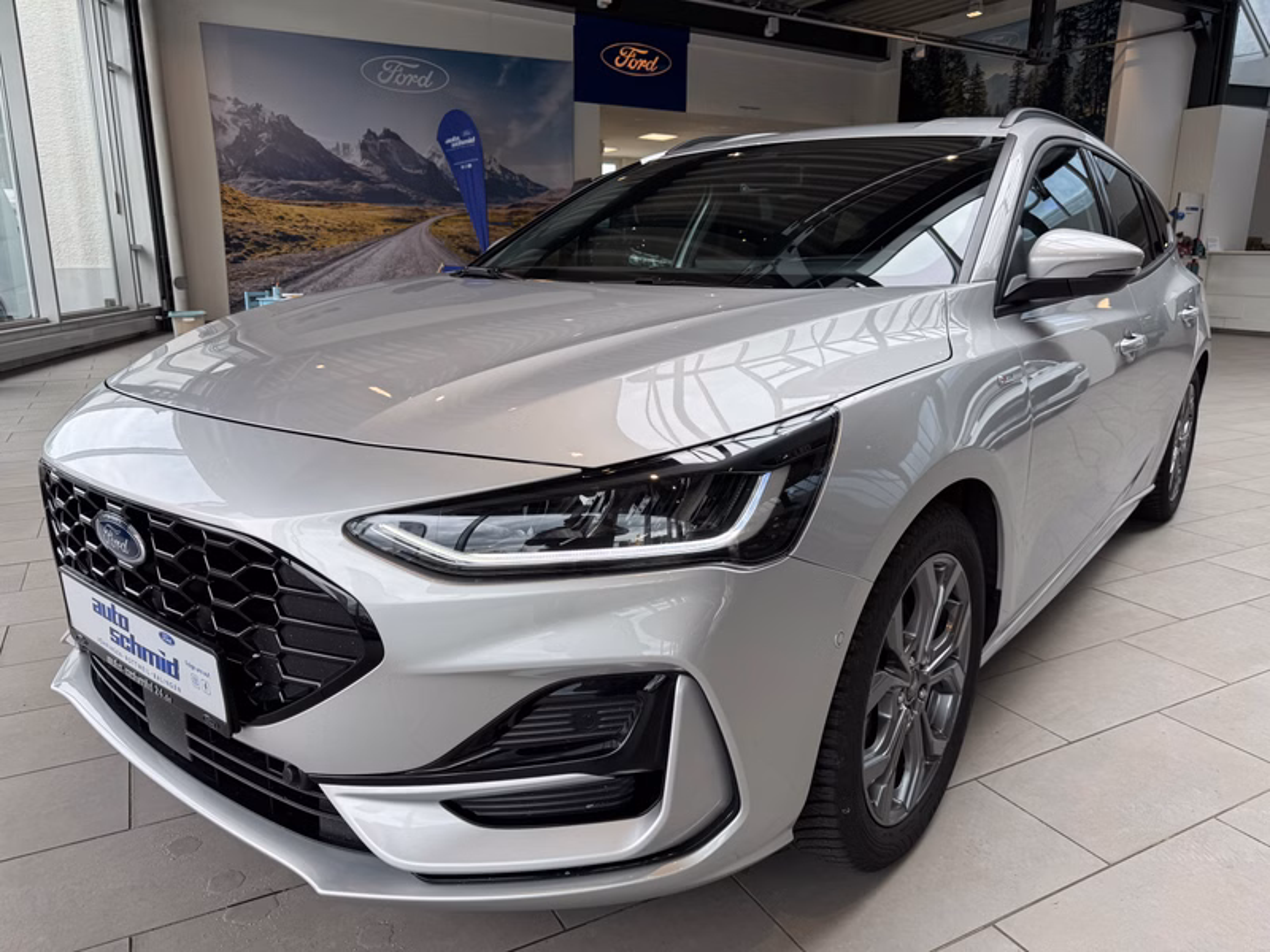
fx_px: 881
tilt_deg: -13.7
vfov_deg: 56.8
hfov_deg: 71.6
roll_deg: -1.0
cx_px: 635
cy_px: 476
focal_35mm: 24
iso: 80
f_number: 1.78
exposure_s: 1/593
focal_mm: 6.76
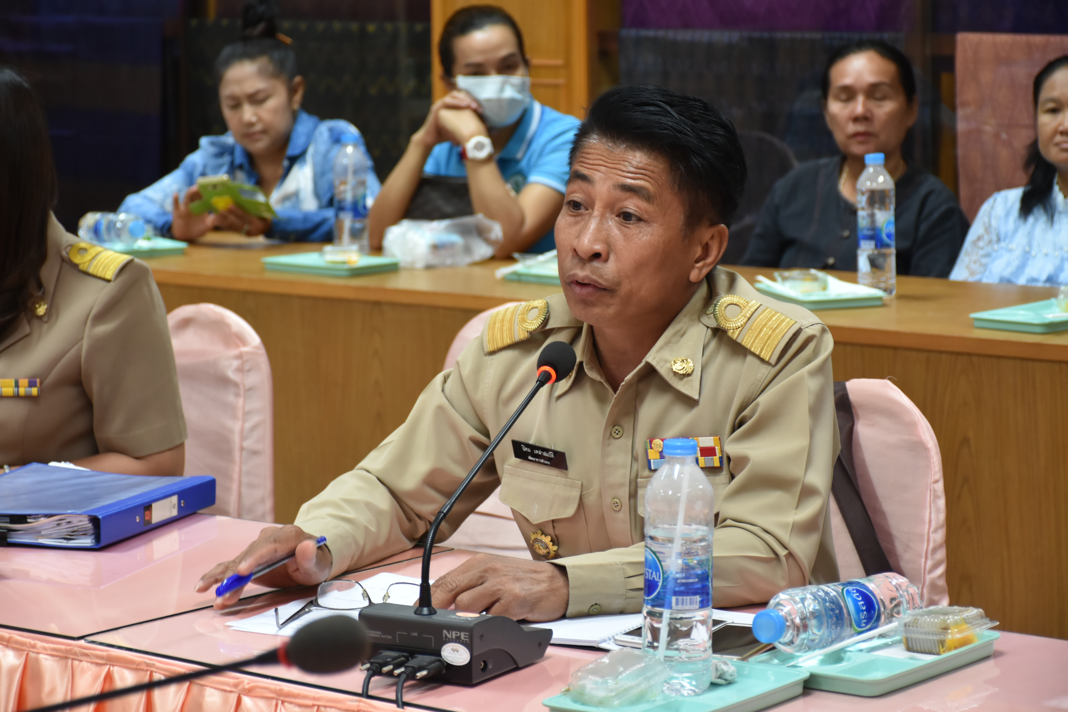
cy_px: 356
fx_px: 3337
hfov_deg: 18.2
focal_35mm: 112
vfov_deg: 12.2
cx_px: 534
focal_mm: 75
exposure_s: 1/30
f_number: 5
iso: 800
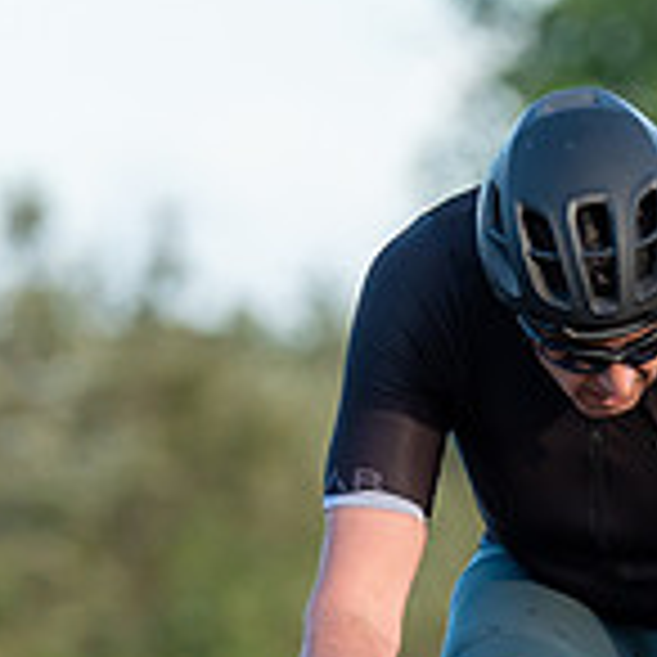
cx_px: 731
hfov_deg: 1.6
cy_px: 425
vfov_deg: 1.6
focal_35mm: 1108
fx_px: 23792
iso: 500
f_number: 3.5
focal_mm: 200
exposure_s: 1/1000
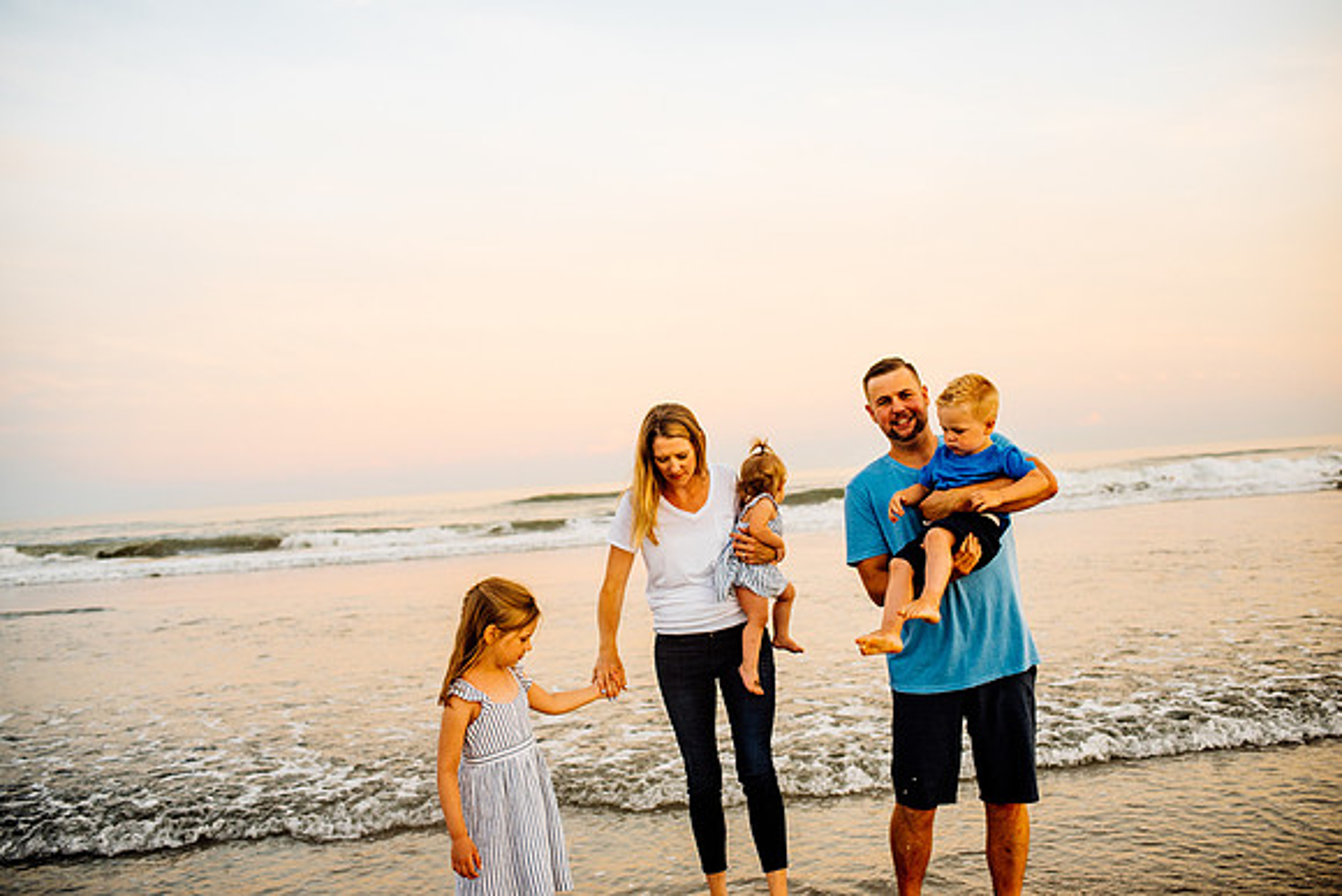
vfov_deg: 37.9
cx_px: 671
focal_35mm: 35
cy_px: 448
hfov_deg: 54.4
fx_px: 1305
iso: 250
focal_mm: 35
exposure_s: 1/500
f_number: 2.8
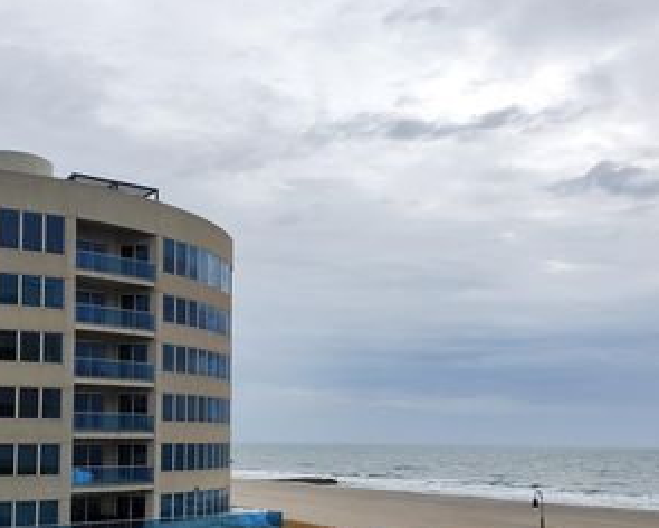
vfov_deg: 34.4
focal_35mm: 43
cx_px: 266
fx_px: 839
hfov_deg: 42.7
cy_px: 373
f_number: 2.4
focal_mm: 4.3
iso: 50
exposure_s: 1/1972
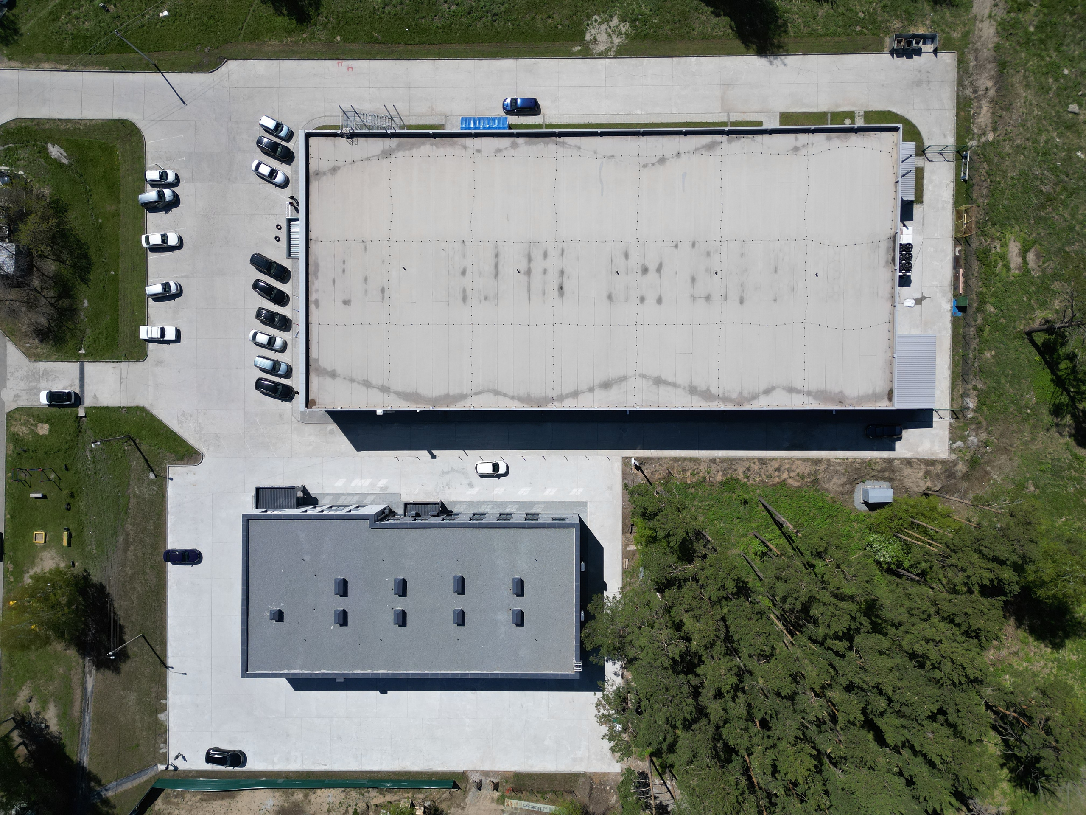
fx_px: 753
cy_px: 408
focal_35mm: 24
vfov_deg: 56.8
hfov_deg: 71.6
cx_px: 543
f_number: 1.7
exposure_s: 1/4000
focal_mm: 6.72
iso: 110
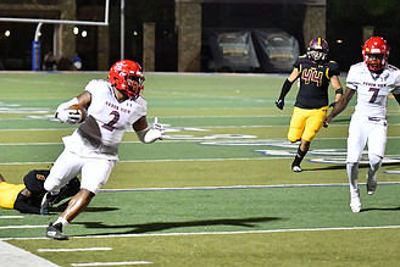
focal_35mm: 159
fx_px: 1767
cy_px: 137
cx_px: 99
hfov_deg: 12.9
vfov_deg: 8.6
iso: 14400
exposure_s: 1/3200
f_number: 2.8
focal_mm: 90
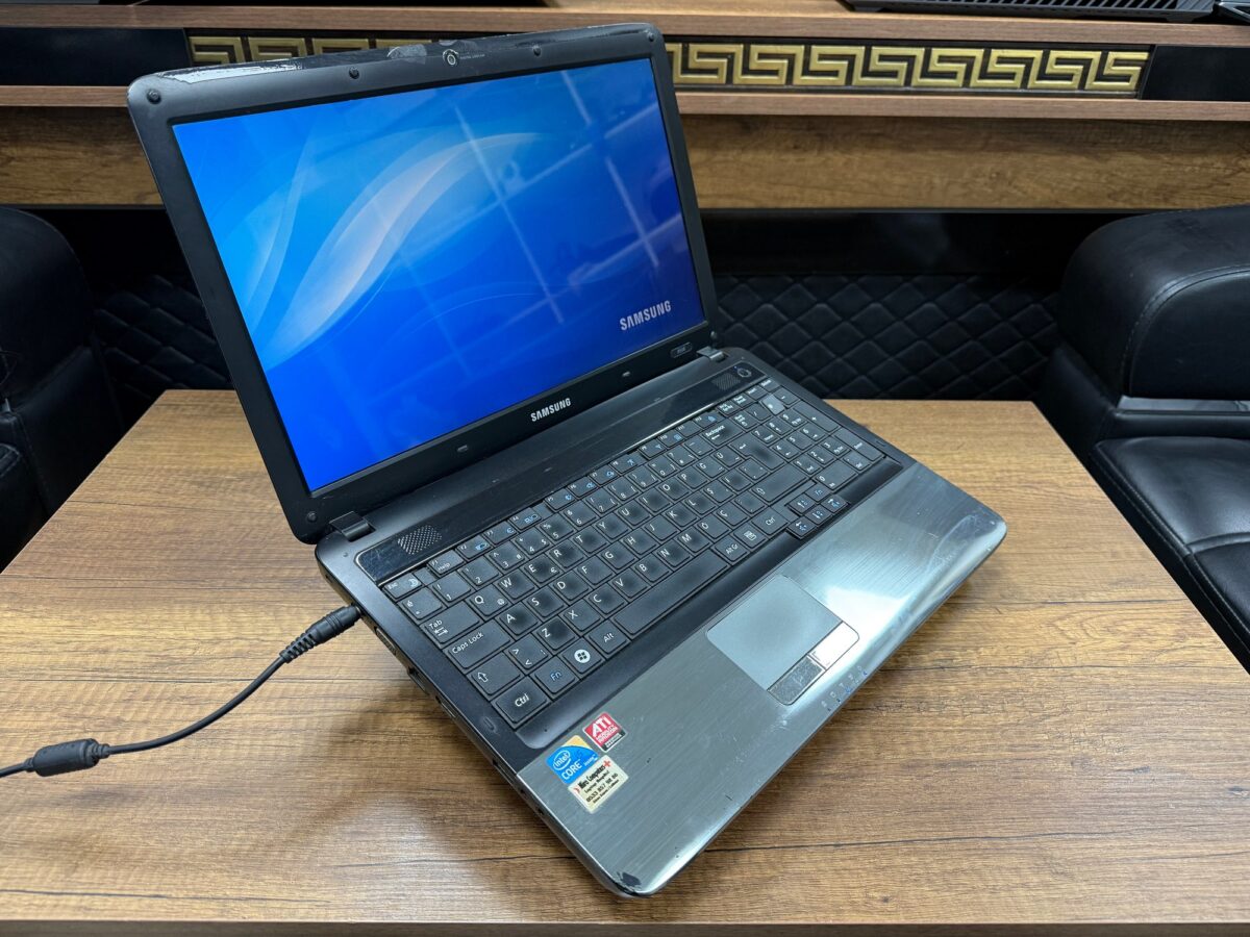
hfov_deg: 71.6
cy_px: 468
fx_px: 867
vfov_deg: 56.8
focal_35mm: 24
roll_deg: -1.1
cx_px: 625
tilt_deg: -32.1
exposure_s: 1/50
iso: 200
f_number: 1.78
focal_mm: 6.76
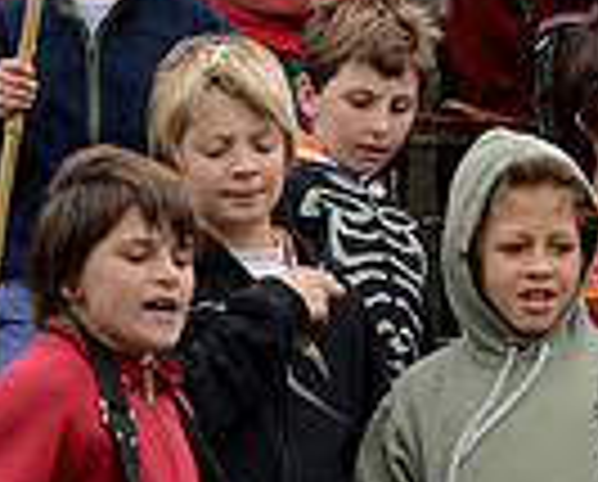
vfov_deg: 3.7
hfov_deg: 4.6
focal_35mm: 416
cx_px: 202
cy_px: -137
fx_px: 7379
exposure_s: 1/320
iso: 250
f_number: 4
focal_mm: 102
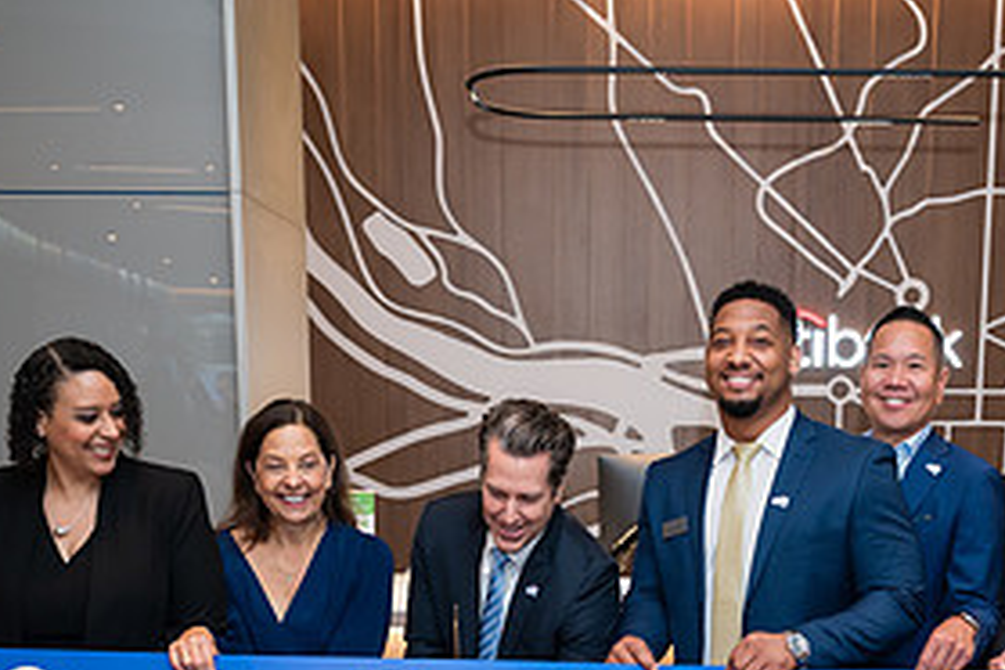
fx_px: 1507
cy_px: 689
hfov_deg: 36.6
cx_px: 635
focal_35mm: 54
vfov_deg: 23.8
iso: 400
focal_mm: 24
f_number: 3.2
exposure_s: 1/160
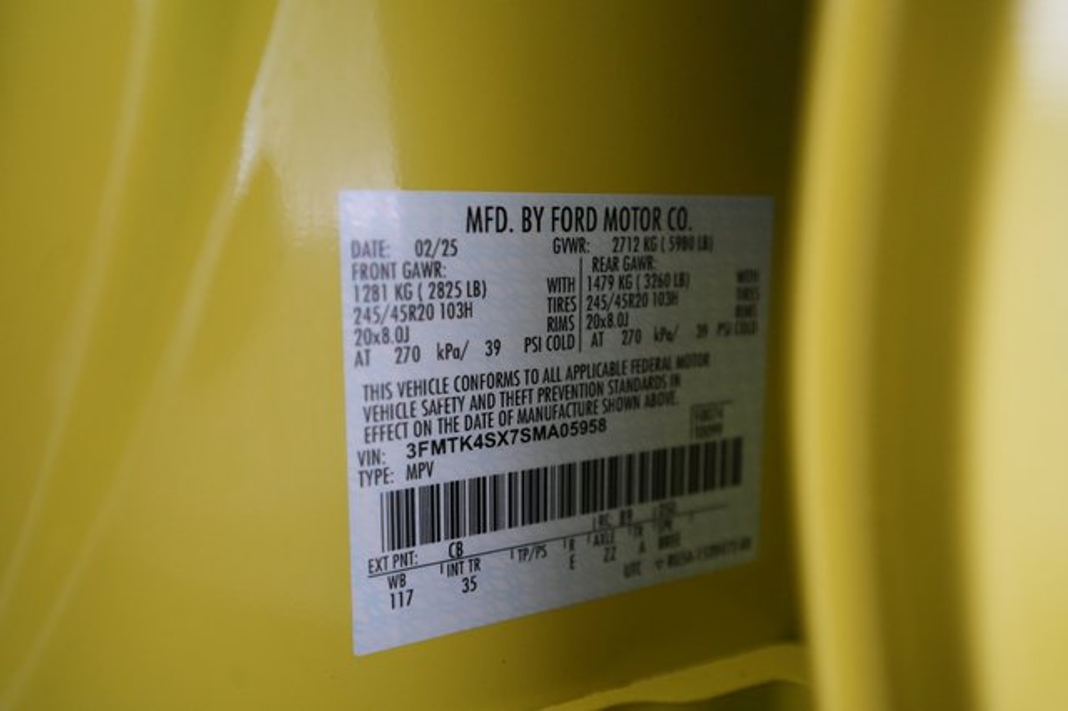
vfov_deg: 46.4
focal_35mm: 28
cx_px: 534
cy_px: 356
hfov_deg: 65.5
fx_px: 830
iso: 3200
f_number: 4
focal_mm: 28
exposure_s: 1/60
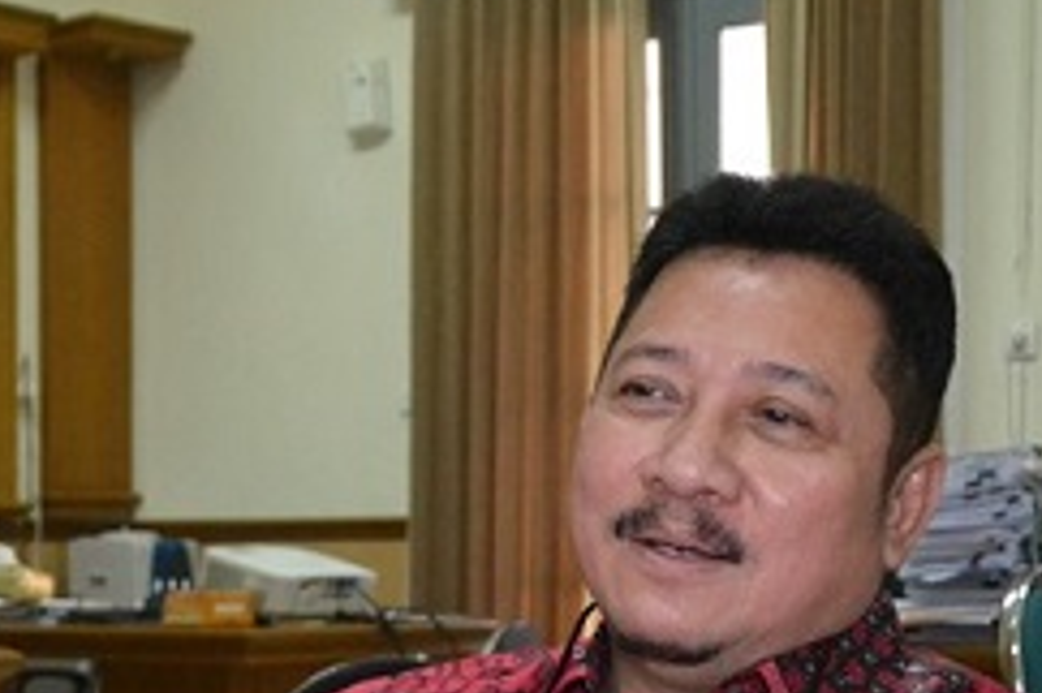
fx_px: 2256
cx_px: 0
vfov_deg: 16.8
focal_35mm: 78
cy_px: 805
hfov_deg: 24.8
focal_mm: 18
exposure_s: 1/60
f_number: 3.5
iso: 2000
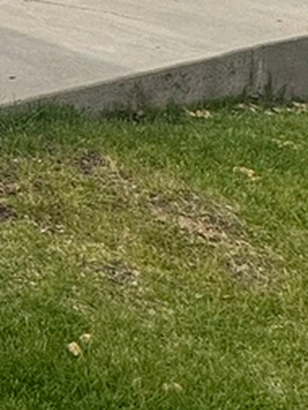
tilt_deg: -1.5
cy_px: -280
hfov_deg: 12.2
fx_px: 1008
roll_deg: -1.9
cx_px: -511
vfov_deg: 18.9
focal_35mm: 85
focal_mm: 2.22
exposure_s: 1/2028
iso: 50
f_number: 2.2
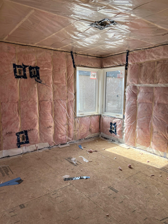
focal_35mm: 26
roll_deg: +0.2
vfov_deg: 67.3
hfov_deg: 53.1
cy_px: 112
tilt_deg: -6.7
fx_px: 168
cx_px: 84
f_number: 1.5
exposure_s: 1/351
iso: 50
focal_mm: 5.7
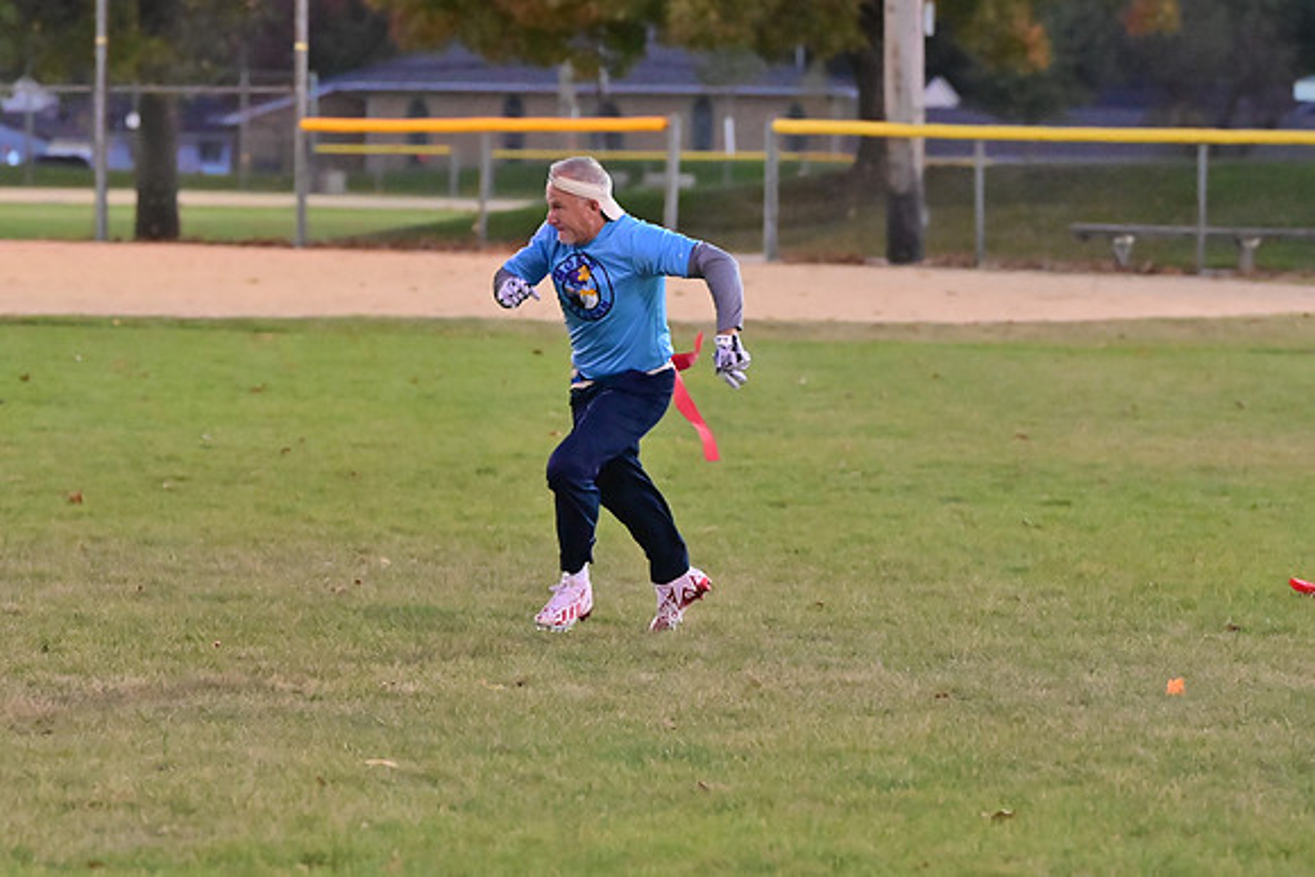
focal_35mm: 202
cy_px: 438
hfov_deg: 10.2
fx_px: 7380
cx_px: 658
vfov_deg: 6.8
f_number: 4
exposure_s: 1/500
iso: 6400
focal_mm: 135
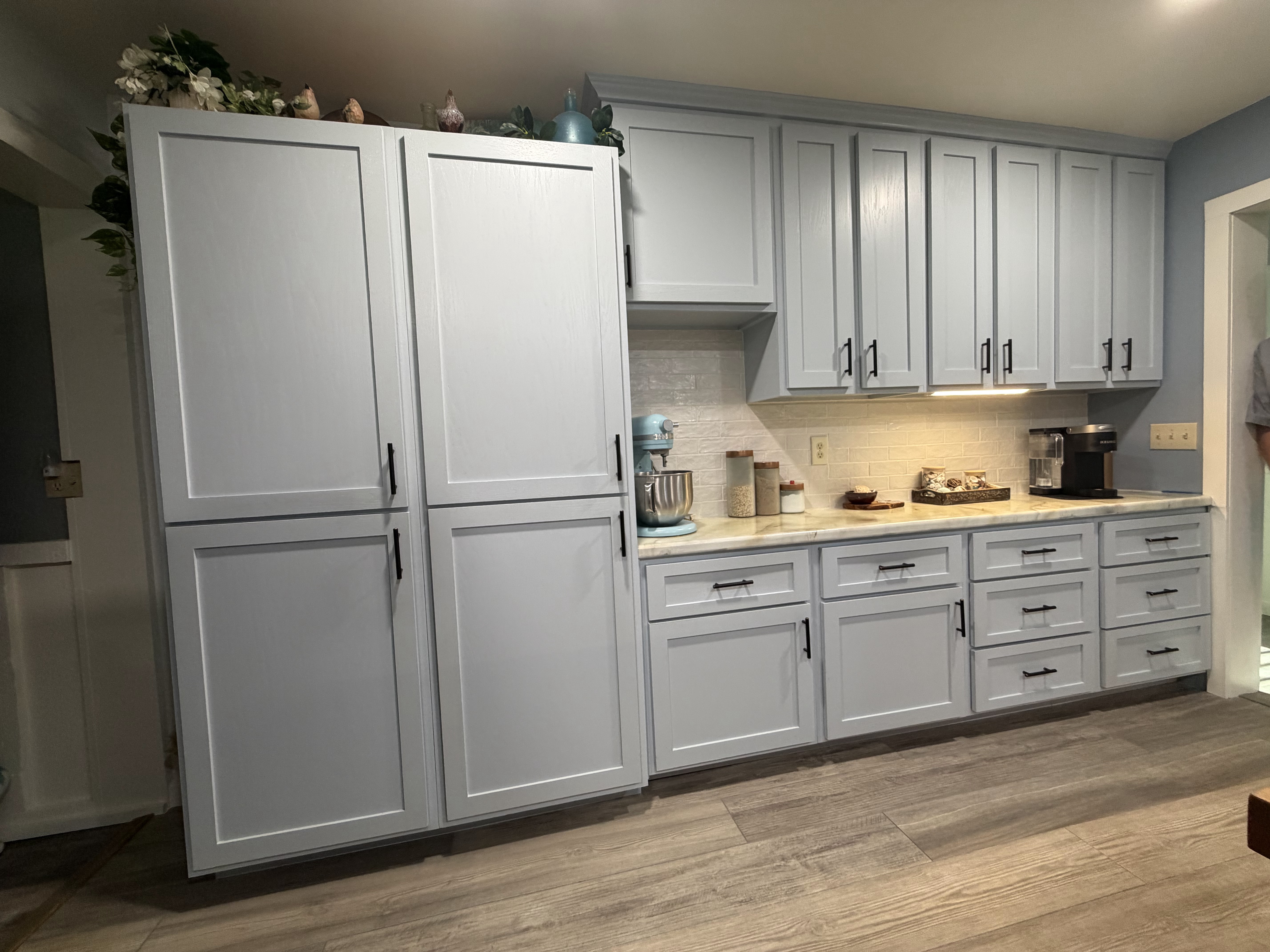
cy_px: 476
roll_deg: +3.1
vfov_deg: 85.7
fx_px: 514
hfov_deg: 102.1
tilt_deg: -2.2
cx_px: 635
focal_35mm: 14
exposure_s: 1/60
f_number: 2.2
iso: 200
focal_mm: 2.22
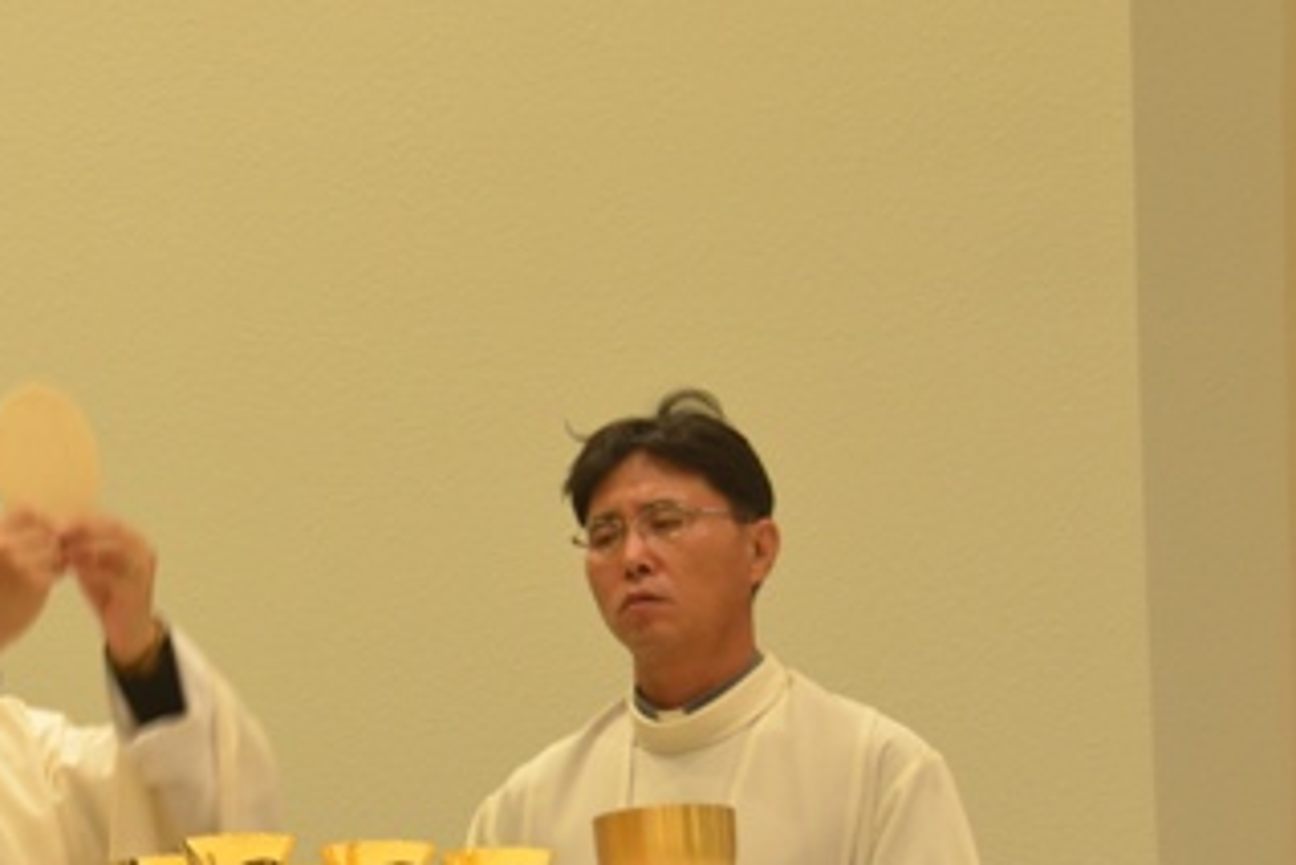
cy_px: 621
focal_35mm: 225
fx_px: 8103
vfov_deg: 6.1
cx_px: 134
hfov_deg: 9.1
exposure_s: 1/15
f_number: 8
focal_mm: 75
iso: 800
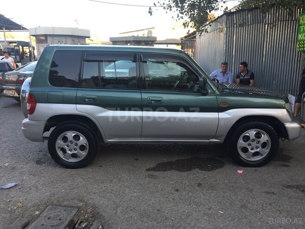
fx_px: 256
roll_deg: -0.7
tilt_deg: -10.9
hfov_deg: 61.7
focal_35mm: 29
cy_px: 114
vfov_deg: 48.2
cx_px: 152
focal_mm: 4.15
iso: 32
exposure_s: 1/100
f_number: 2.2
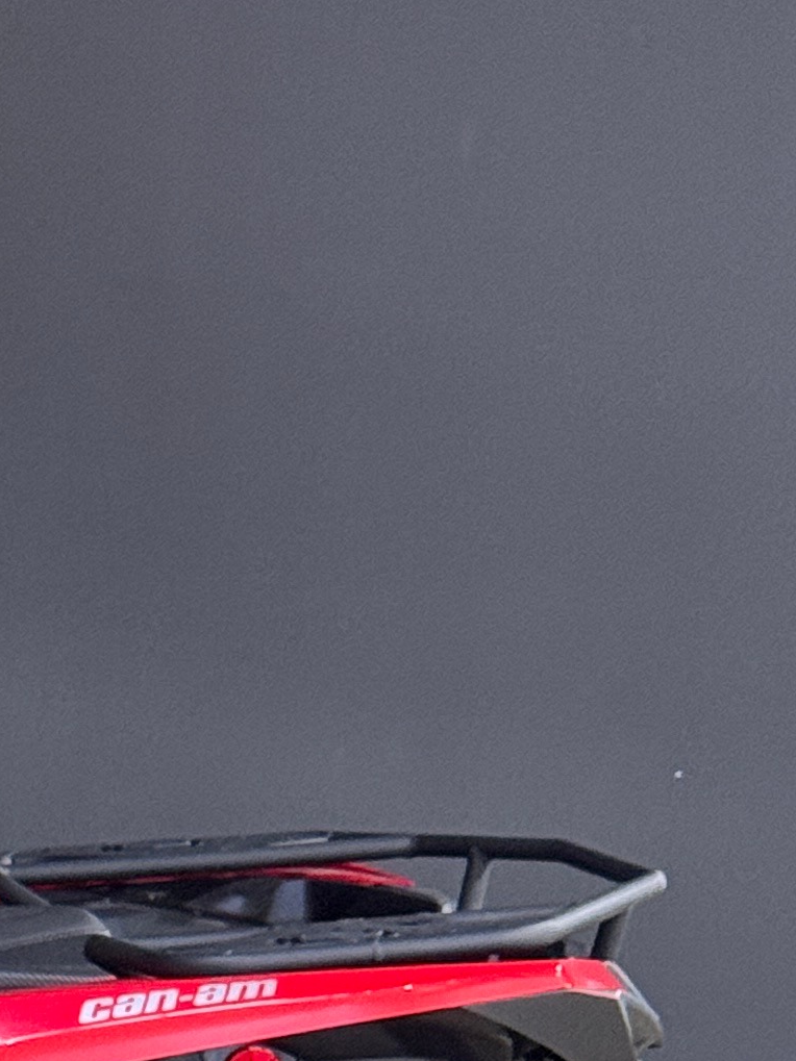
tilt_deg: -10.4
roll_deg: +2.2
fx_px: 5827
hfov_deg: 7.6
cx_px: -596
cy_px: 1322
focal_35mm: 190
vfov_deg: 10.2
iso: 250
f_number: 1.78
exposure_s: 1/49
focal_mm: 6.76
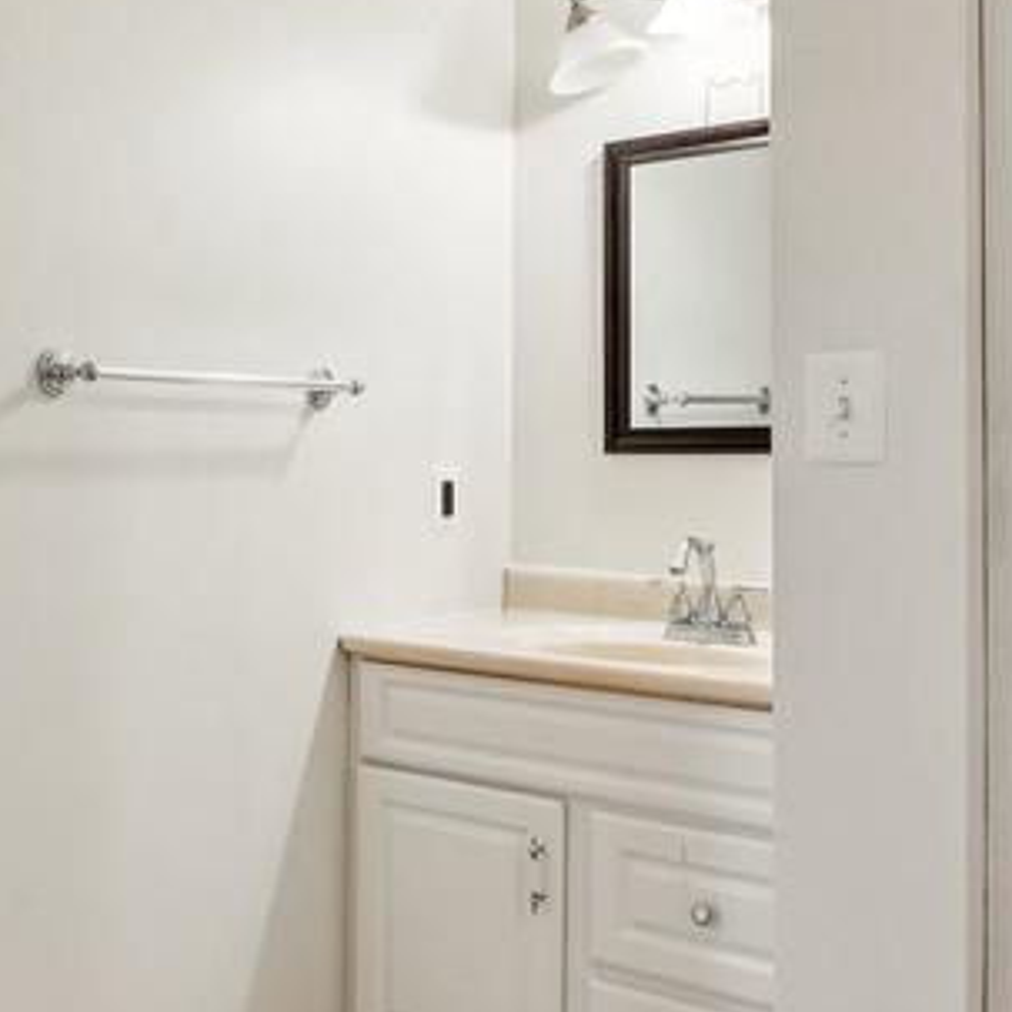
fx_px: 1521
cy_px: 399
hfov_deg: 35.0
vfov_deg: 36.6
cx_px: 127
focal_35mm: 46
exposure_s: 1/2
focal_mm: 16
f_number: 10
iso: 100
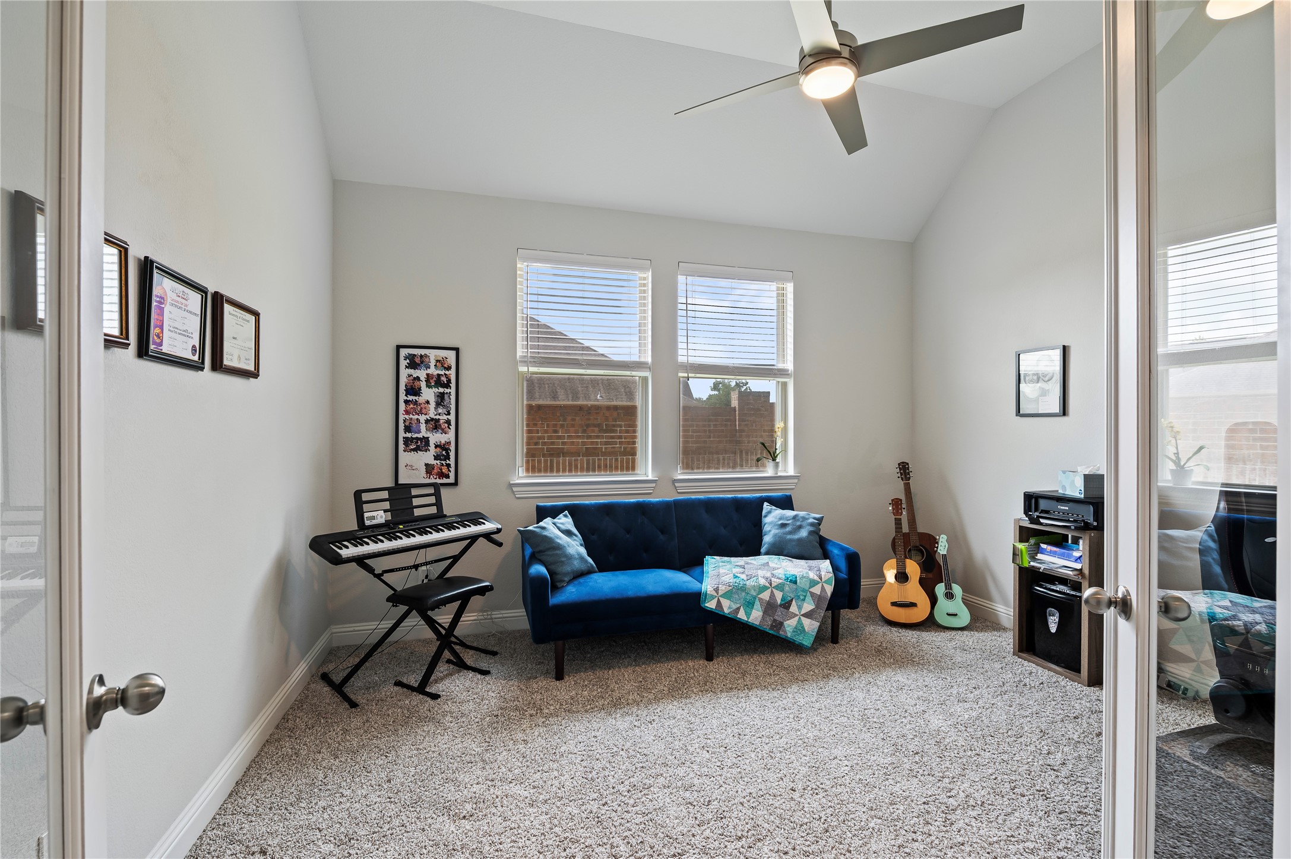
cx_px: 646
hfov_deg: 96.8
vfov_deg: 73.7
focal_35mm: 16
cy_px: 430
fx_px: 573
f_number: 6.3
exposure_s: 1/6
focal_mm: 16
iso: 125
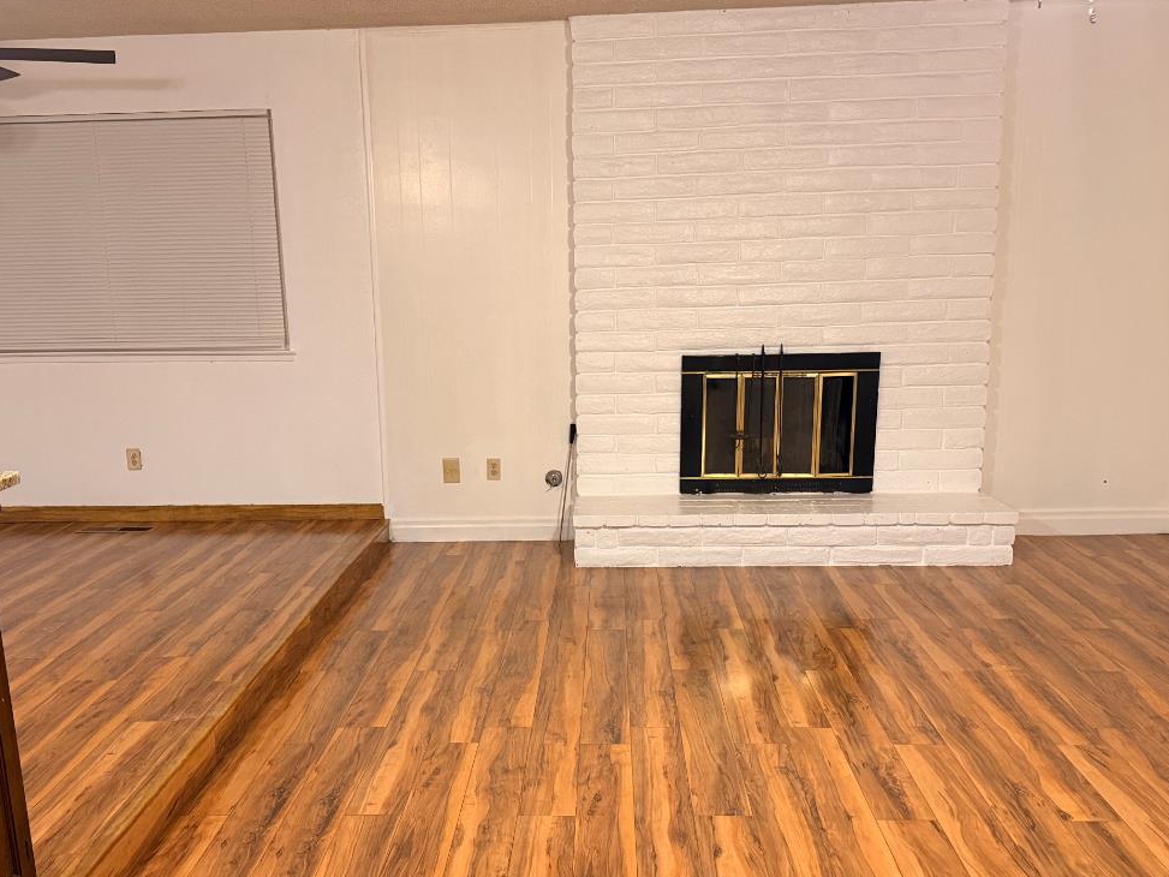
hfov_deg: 50.1
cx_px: 531
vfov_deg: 38.5
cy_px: 533
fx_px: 1250
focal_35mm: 37
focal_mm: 6.76
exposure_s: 1/60
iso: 400
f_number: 1.78
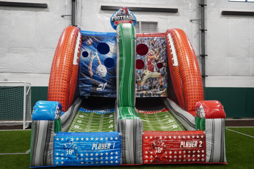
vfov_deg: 43.6
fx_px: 212
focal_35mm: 30
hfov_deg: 61.9
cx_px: 127
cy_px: 84
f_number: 4
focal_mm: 20
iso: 2000
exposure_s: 1/160
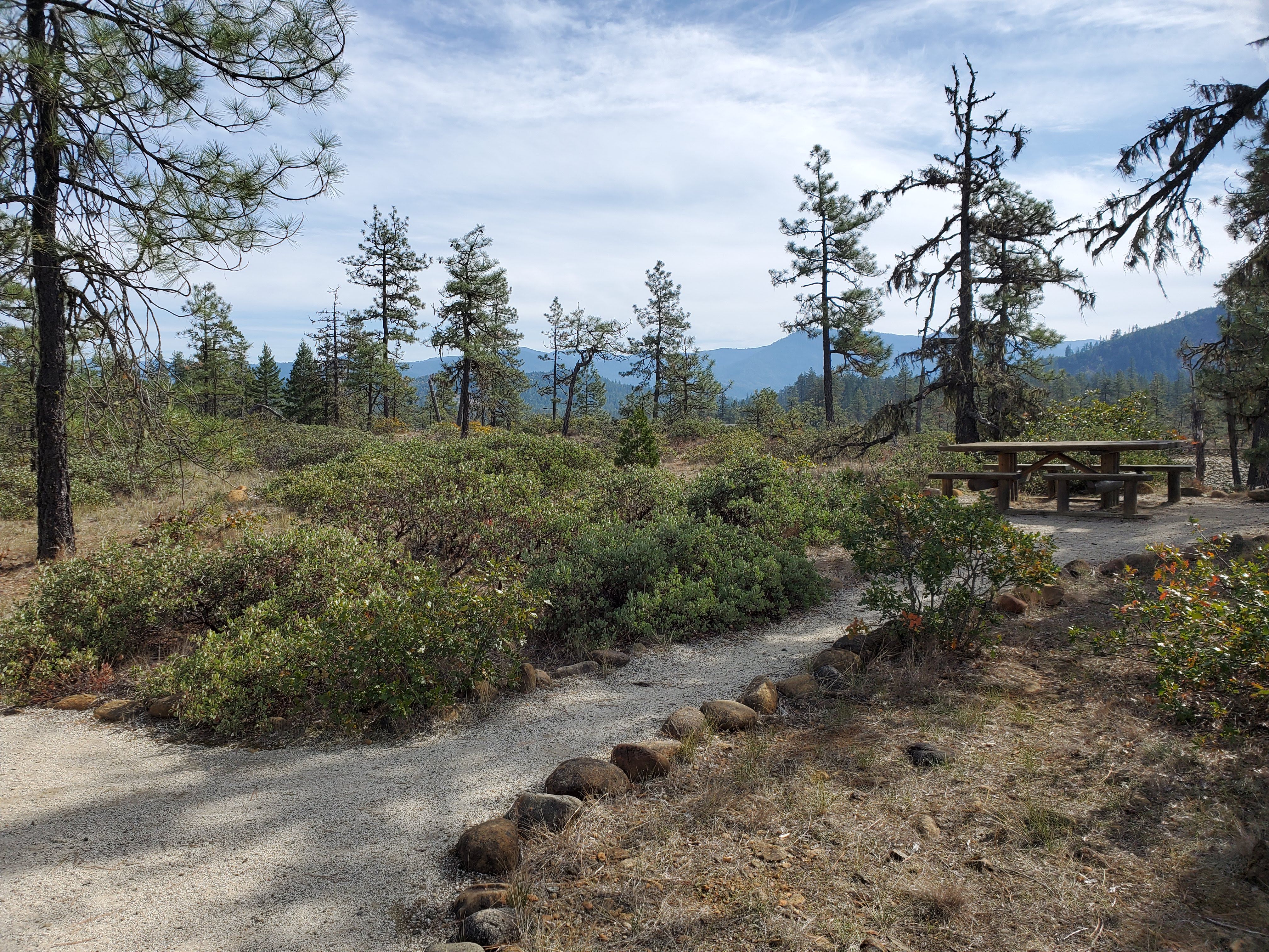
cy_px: 476
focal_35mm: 26
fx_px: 953
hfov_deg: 67.3
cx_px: 634
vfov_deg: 53.1
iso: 50
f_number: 2.4
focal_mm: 4.3
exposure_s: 1/1513
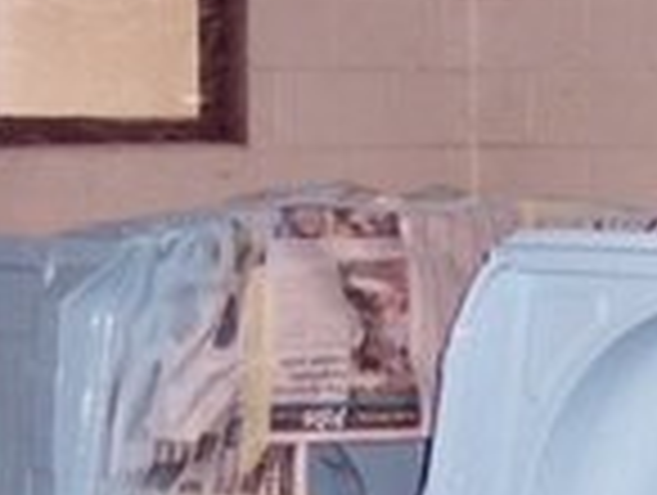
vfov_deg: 9.8
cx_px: 648
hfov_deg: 12.8
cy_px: 421
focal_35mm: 152
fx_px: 2890
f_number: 2.8
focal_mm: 8
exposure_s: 1/60
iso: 140
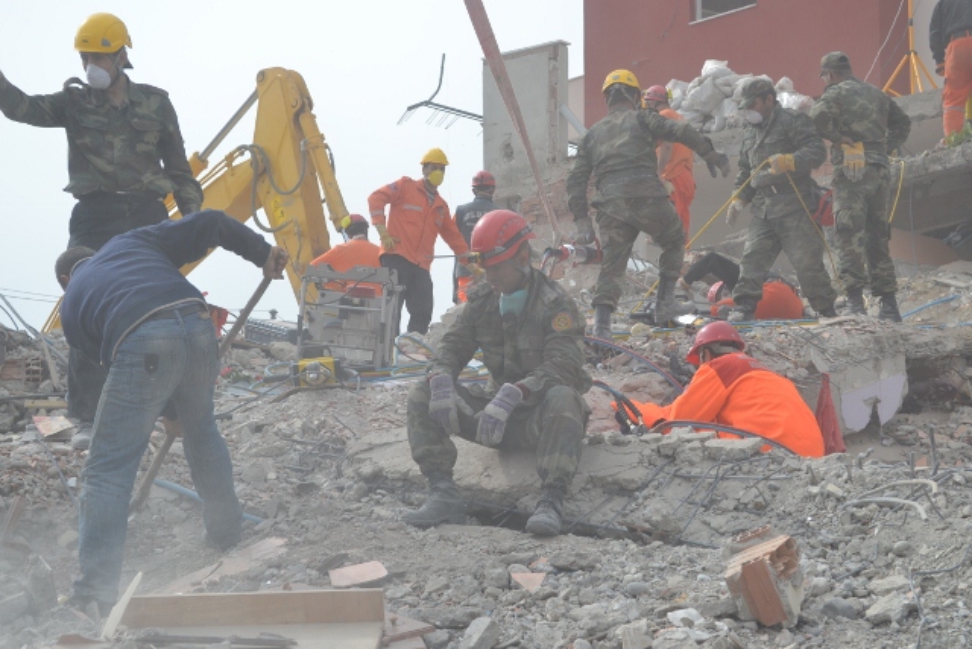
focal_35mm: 72
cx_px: 486
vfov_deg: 18.9
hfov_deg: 28.1
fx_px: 1944
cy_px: 324
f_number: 8
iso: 100
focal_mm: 48
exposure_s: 1/250
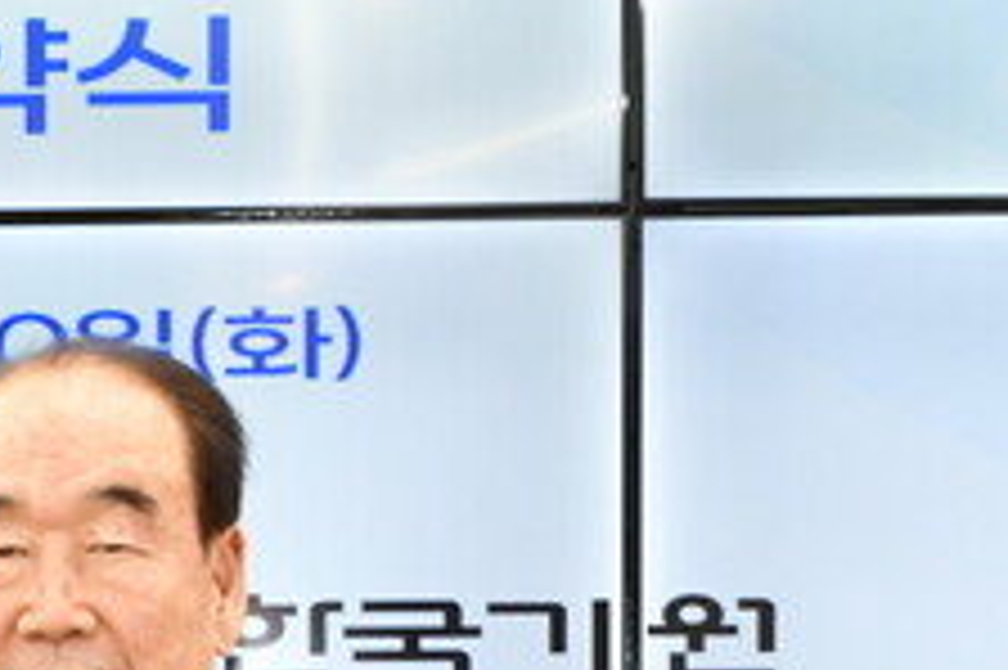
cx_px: -225
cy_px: 974
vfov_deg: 5.5
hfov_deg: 8.3
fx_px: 6883
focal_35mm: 246
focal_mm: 58
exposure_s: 1/100
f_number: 4
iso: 800
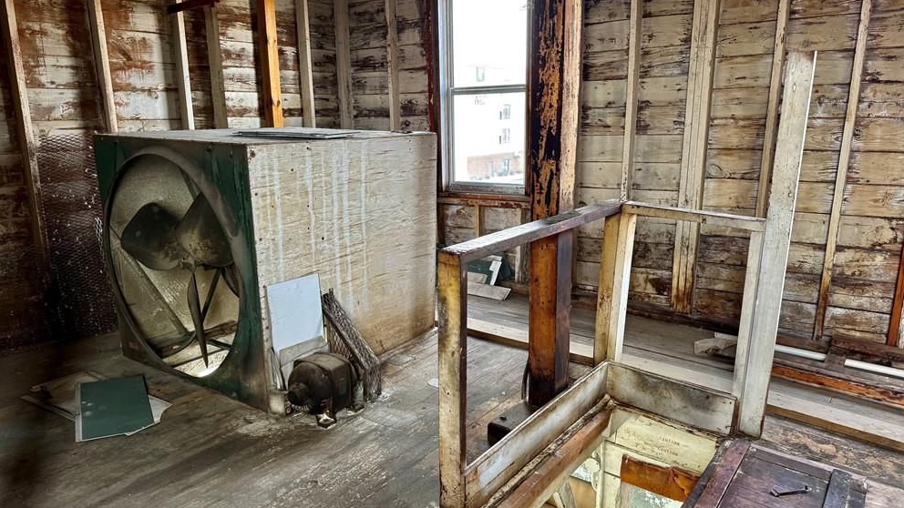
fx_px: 647
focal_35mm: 27
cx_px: 446
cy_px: 288
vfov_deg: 42.8
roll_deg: +0.7
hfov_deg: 69.9
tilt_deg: -15.6
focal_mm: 6.76
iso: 200
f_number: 1.78
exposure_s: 1/104
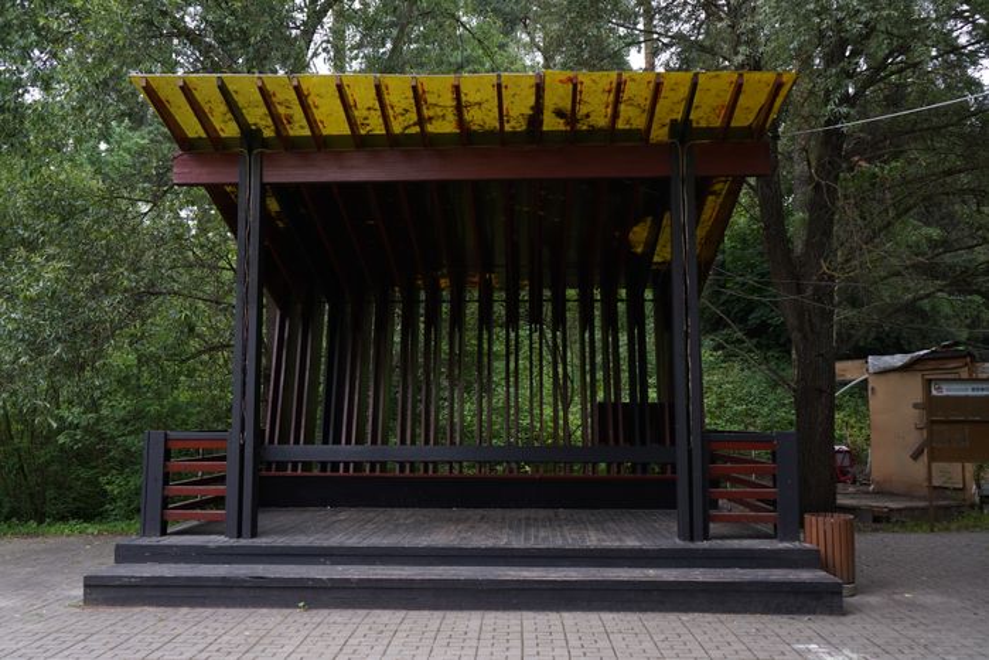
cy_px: 330
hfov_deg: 61.9
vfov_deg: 43.6
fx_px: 824
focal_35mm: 30
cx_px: 494
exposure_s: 1/160
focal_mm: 30
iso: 200
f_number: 4
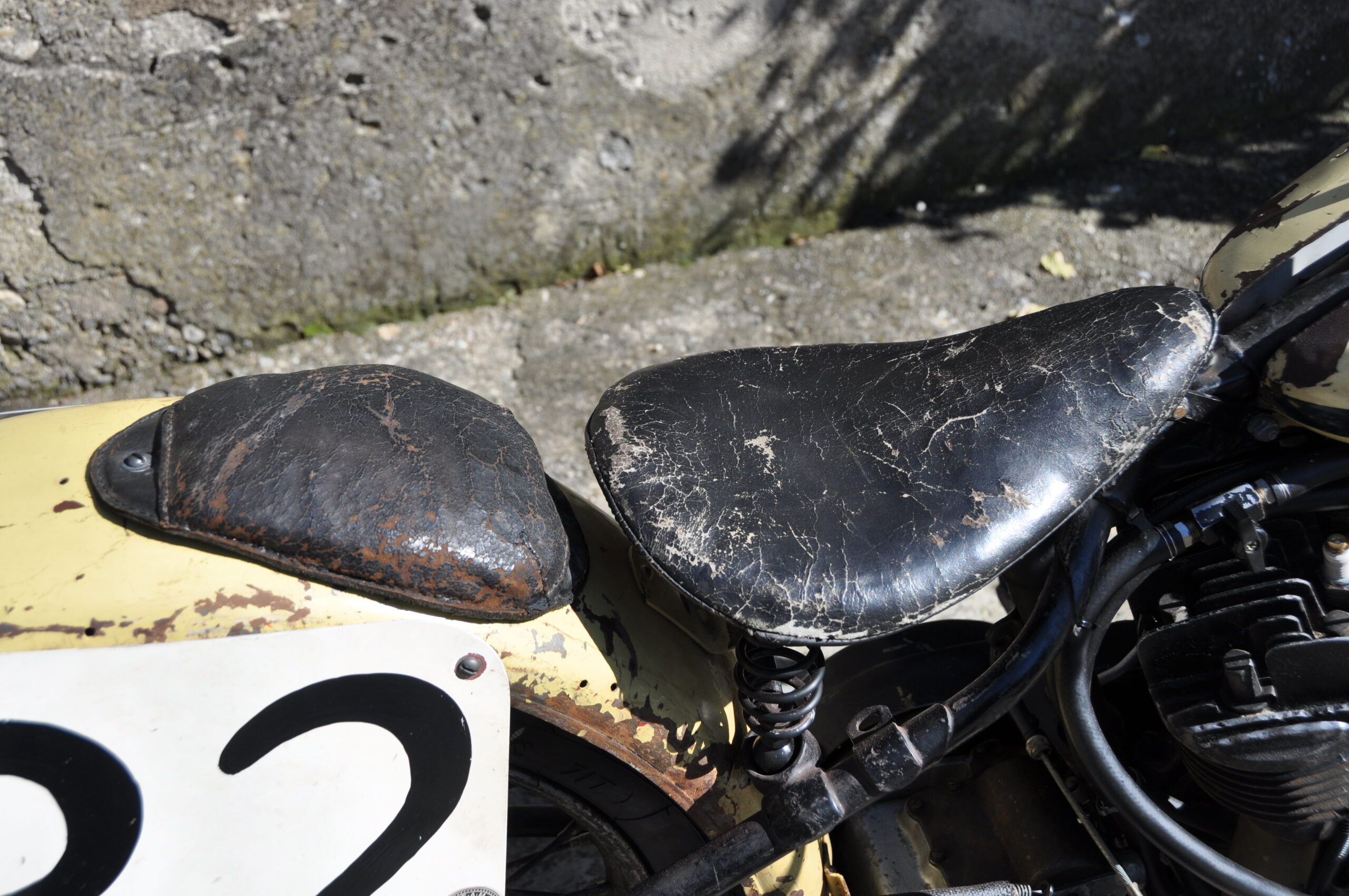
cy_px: 448
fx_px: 1572
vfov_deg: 31.8
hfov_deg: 46.5
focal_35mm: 42
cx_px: 674
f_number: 5.6
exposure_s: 1/800
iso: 200
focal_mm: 28
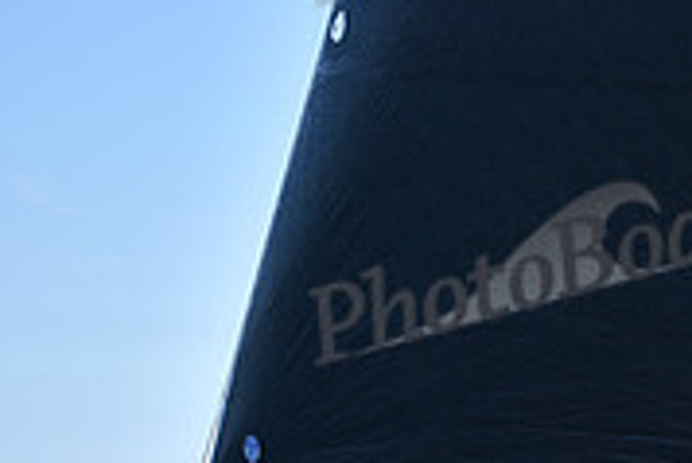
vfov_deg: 6.0
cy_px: 410
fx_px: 4386
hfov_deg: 8.8
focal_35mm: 228
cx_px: 1061
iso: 250
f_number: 4.5
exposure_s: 1/1600
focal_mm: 70
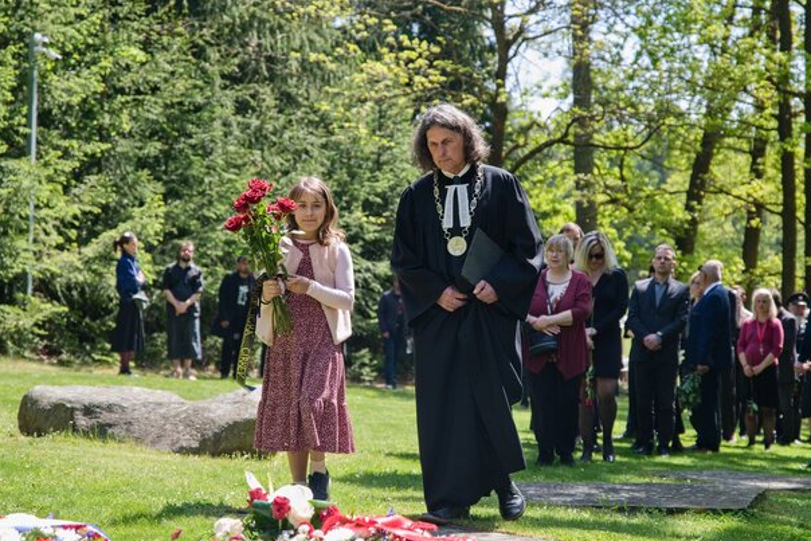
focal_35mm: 89
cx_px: 457
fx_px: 2005
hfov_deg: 22.8
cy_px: 277
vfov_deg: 15.4
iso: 400
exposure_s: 1/800
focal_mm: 70
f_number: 4
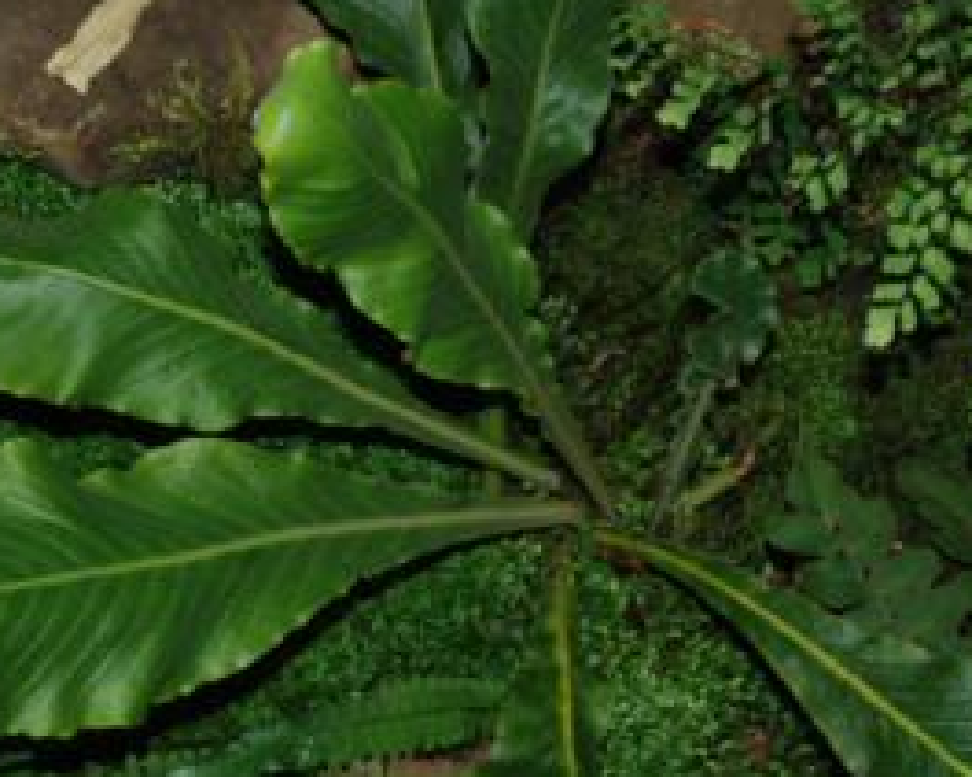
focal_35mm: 112
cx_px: 357
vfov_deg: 13.7
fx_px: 3223
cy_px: 534
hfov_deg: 17.1
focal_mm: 35
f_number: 13
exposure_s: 1/60
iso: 200
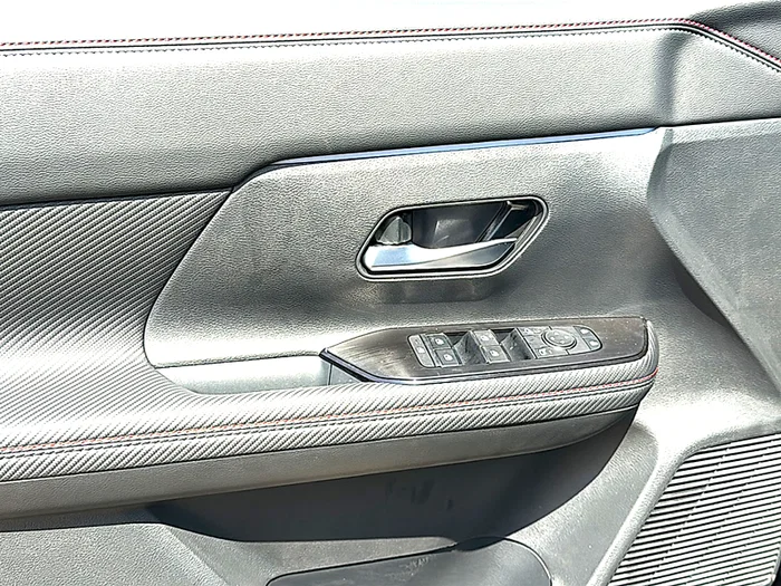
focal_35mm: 36
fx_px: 812
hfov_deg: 51.4
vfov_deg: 39.7
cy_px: 293
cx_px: 390
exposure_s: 1/866
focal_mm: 6.86
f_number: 1.78
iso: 80
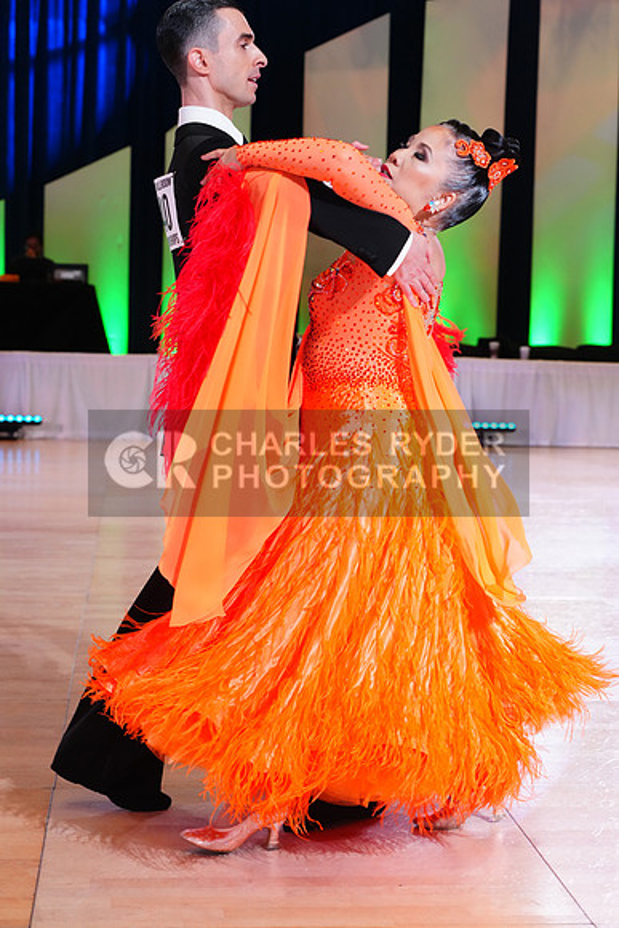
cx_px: 310
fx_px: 1804
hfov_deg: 19.5
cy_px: 464
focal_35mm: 70
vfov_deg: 28.8
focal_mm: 70
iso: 3200
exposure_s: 1/250
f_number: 5.6
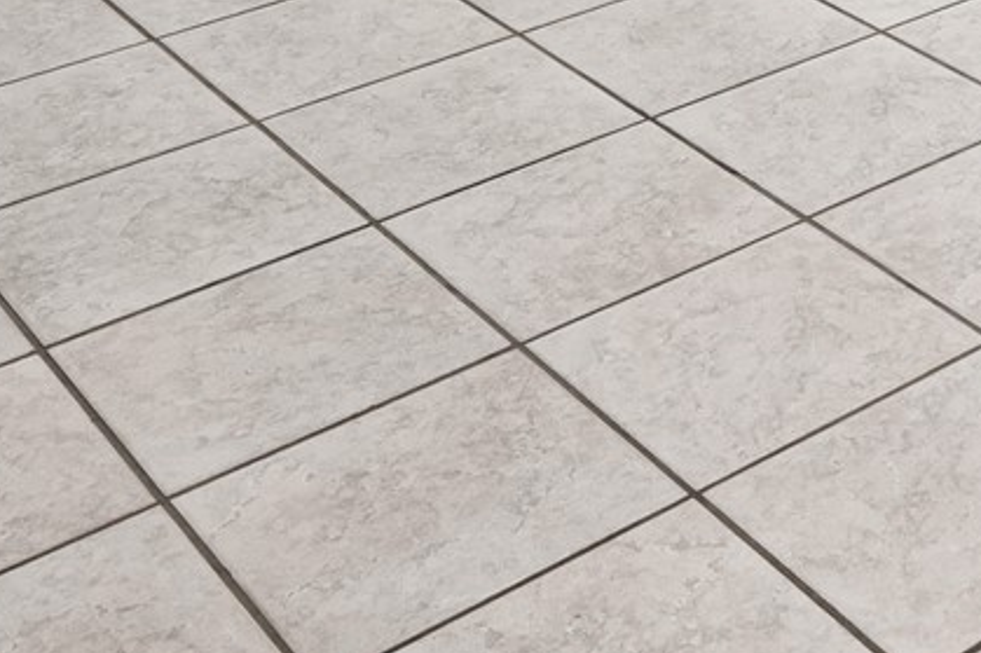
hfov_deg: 21.8
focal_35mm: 83
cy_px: -950
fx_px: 2261
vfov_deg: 12.5
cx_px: 1311
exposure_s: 2.5
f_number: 9
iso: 200
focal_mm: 16
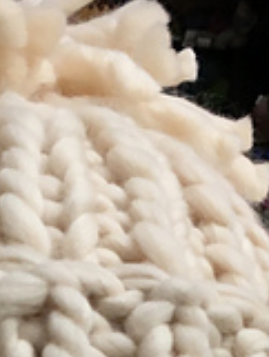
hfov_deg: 12.8
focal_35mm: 115
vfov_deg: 15.4
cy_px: 581
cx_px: 31
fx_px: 1190
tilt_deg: -23.2
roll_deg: -2.5
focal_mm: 4.15
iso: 25
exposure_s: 1/40
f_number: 2.2
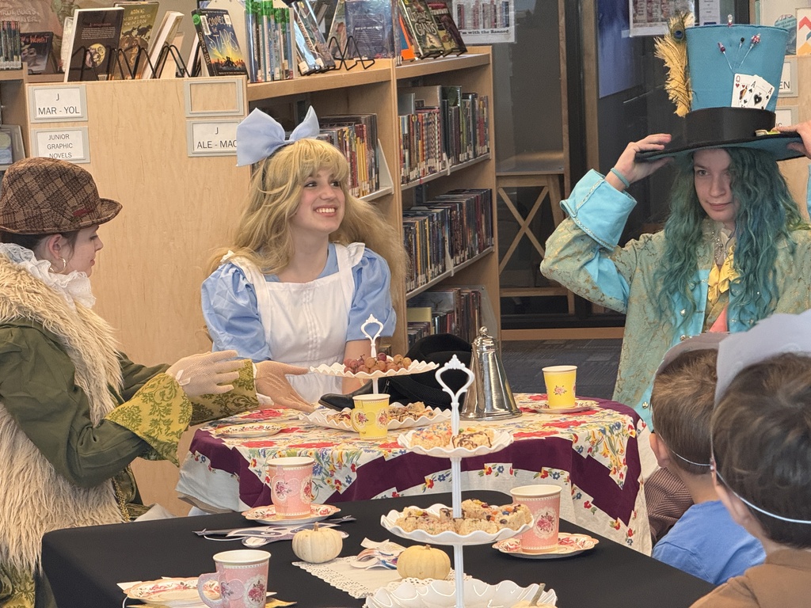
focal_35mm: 120
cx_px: 406
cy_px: 304
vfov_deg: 12.3
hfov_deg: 16.4
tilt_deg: -6.9
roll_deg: +2.0
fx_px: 2811
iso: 250
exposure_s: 1/120
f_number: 2.8
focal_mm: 15.66
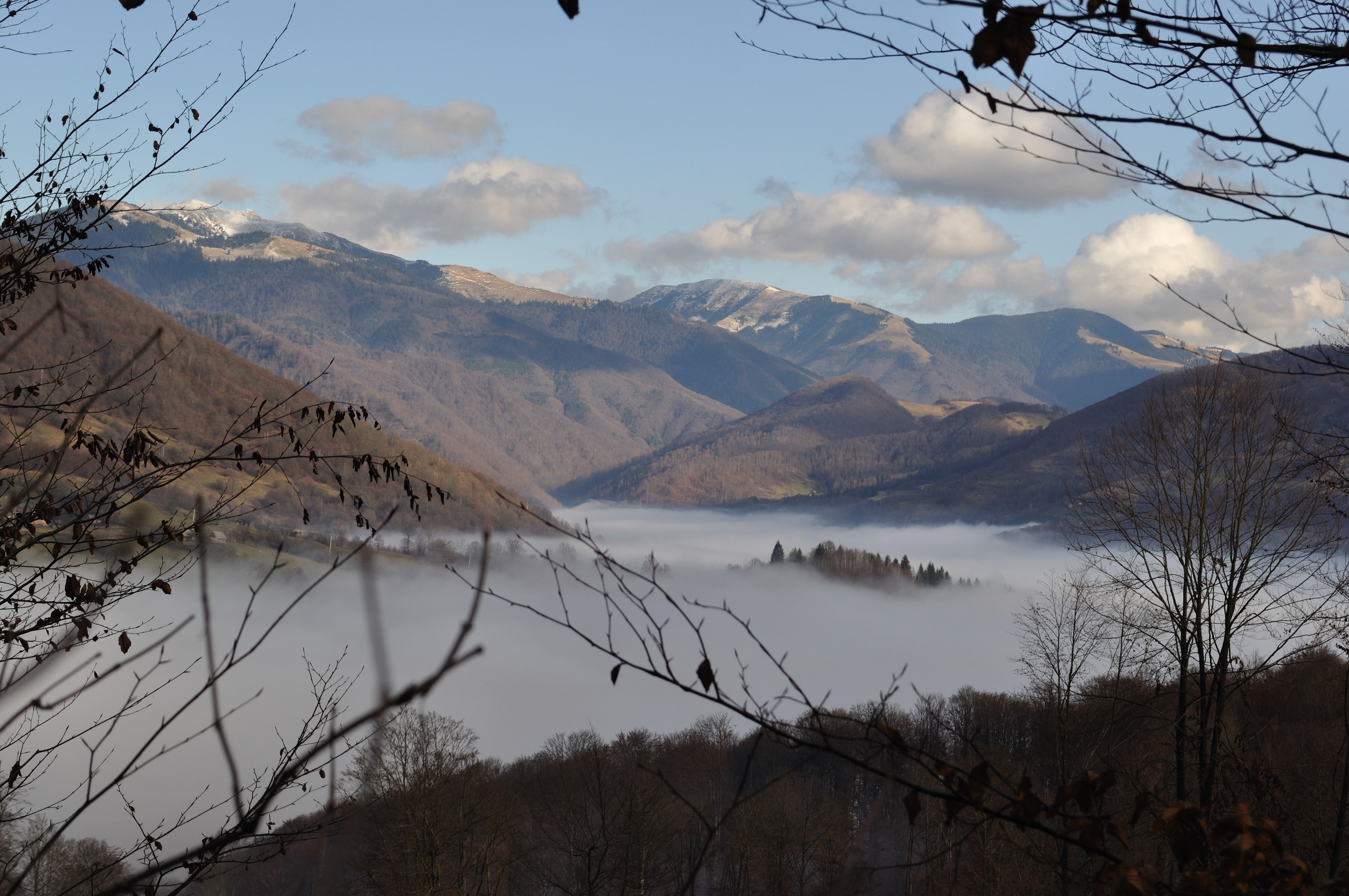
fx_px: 3088
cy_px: 448
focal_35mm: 82
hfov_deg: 24.6
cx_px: 674
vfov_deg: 16.5
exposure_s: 1/320
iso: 200
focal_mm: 55
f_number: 9
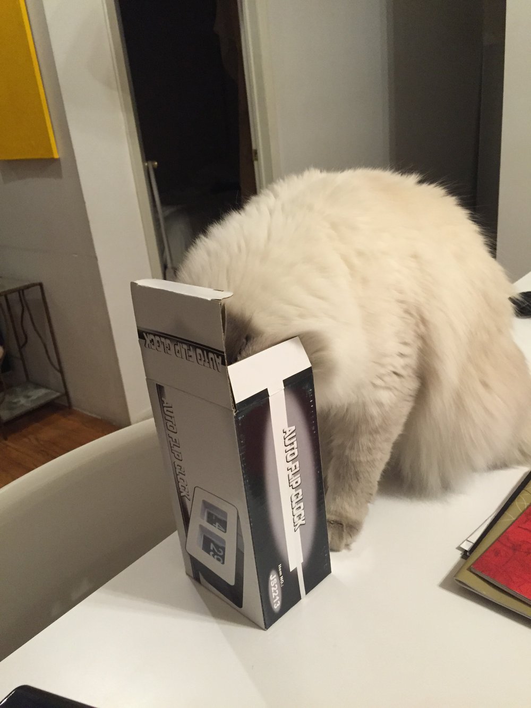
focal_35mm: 29
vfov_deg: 61.7
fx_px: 593
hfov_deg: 48.2
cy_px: 354
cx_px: 266
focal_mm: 4.15
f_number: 2.2
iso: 200
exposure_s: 1/30
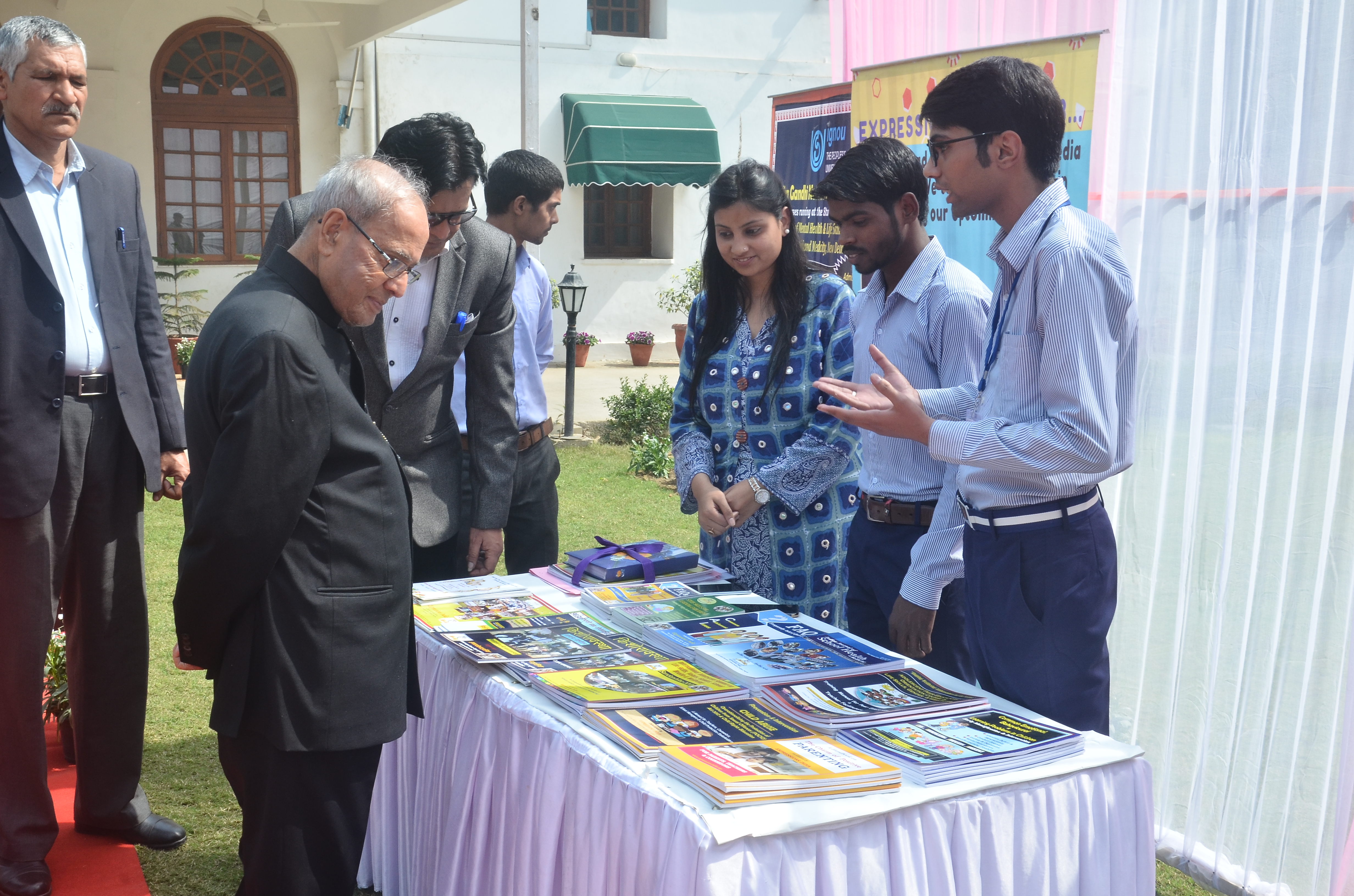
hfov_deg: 49.6
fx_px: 1464
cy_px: 448
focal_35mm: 39
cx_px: 677
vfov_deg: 34.1
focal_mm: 26
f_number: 14
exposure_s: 1/125
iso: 400
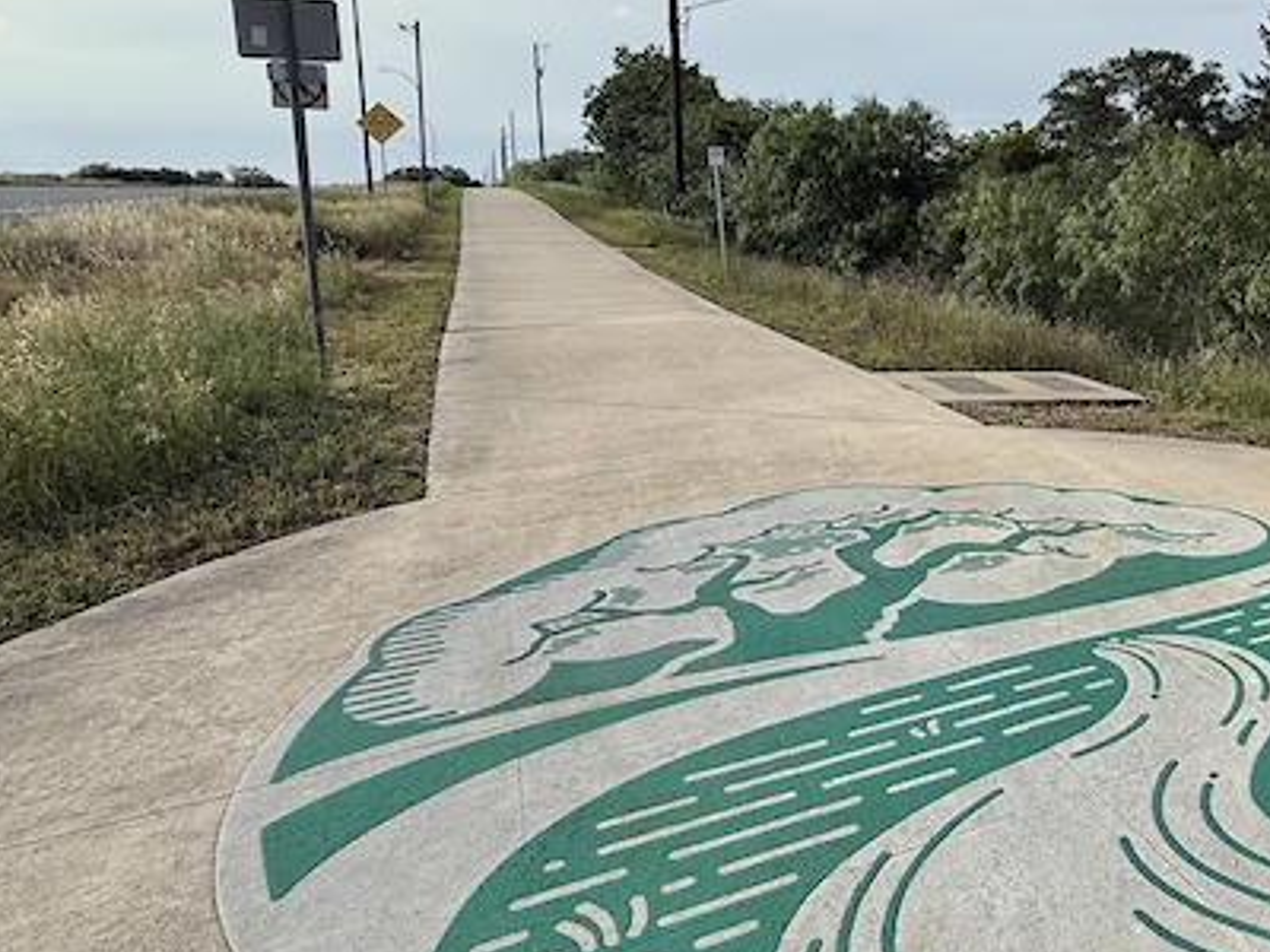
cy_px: 314
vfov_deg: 48.9
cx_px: 1080
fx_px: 1027
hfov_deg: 56.9
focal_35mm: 28
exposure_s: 1/1961
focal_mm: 2.22
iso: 50
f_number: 2.2
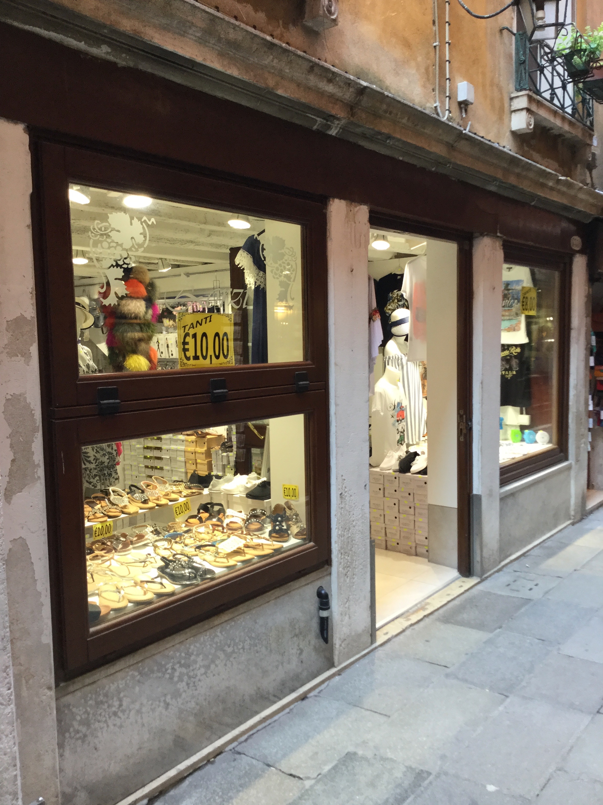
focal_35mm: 31
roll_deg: +0.5
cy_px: 402
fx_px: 720
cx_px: 302
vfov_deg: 58.4
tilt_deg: -6.3
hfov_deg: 45.4
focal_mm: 3.3
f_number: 2.4
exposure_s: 1/33
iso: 40
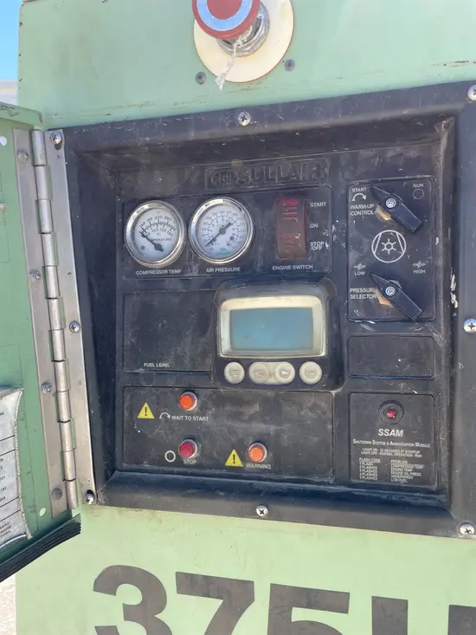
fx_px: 477
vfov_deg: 67.3
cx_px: 238
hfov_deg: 53.1
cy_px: 318
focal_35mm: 26
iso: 32
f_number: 1.6
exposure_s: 1/1103
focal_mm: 4.2
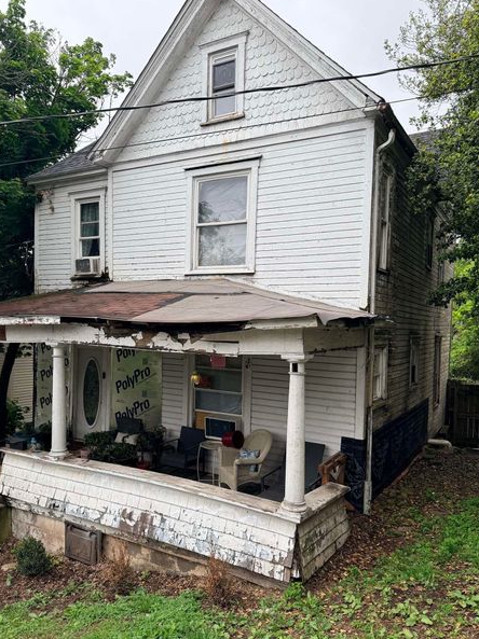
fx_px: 499
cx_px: 213
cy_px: 343
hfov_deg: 51.2
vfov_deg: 65.3
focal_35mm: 27
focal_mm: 6.76
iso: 100
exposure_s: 1/1091
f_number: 1.78
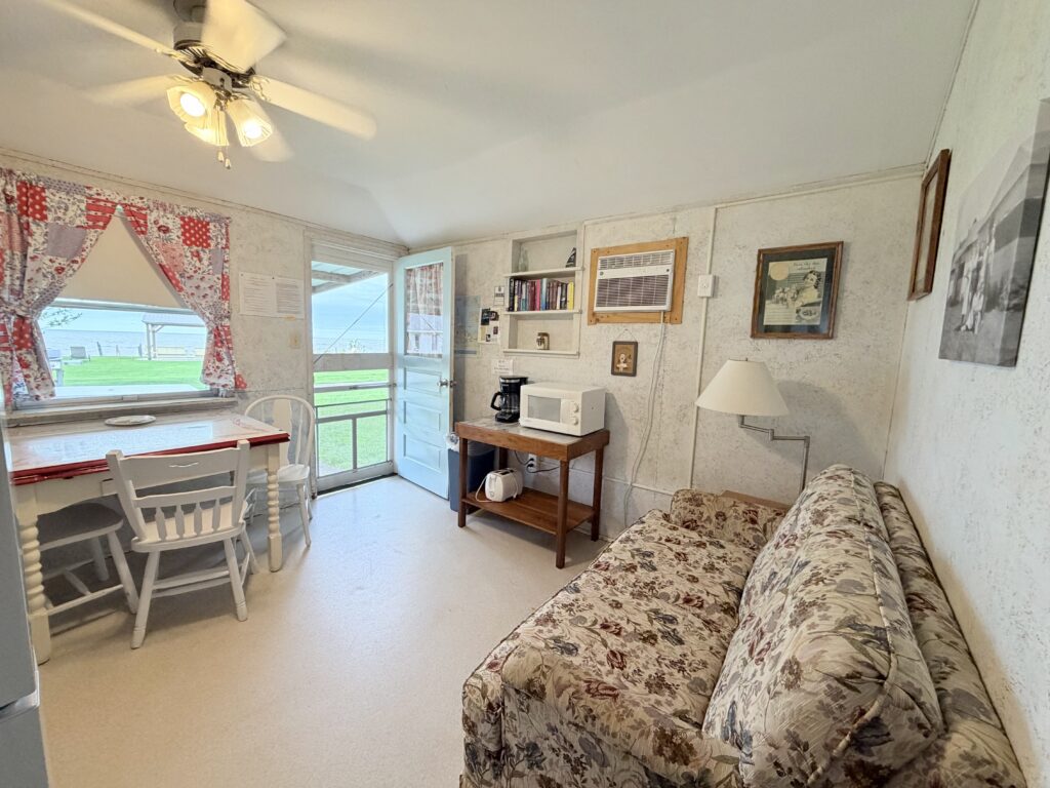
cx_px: 525
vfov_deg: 85.7
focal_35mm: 14
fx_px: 425
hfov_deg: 102.1
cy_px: 394
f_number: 2.2
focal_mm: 2.22
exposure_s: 1/120
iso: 250
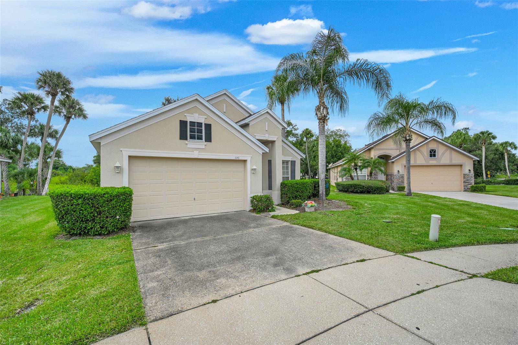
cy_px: 172
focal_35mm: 14
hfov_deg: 104.3
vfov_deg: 81.2
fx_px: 201
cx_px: 259
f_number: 9
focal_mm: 14
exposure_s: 1/160
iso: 250
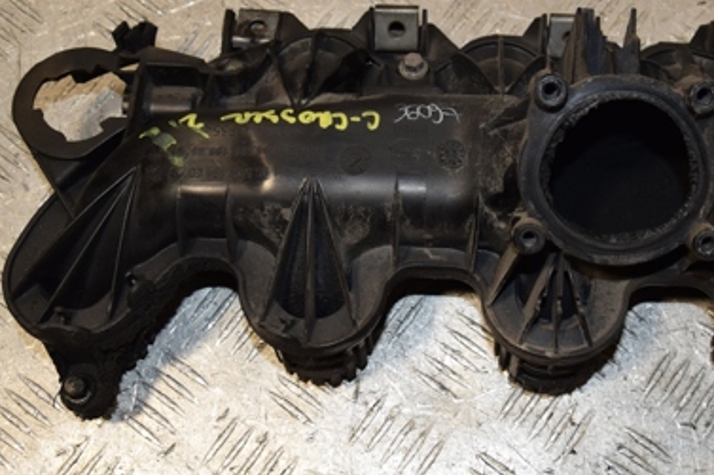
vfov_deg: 24.1
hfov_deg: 35.3
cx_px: 470
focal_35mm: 56
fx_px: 1110
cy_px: 191
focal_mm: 22
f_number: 7.1
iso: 800
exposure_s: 1/200
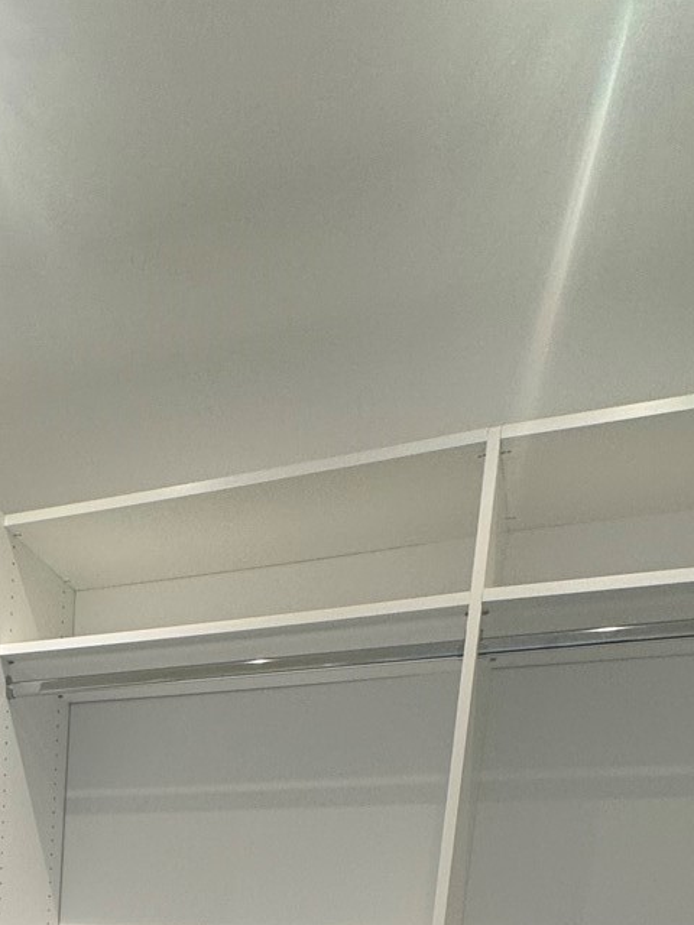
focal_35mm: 35
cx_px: 127
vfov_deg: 37.4
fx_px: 936
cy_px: 1148
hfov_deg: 39.0
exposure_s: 1/60
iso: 160
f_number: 2.2
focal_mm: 2.22
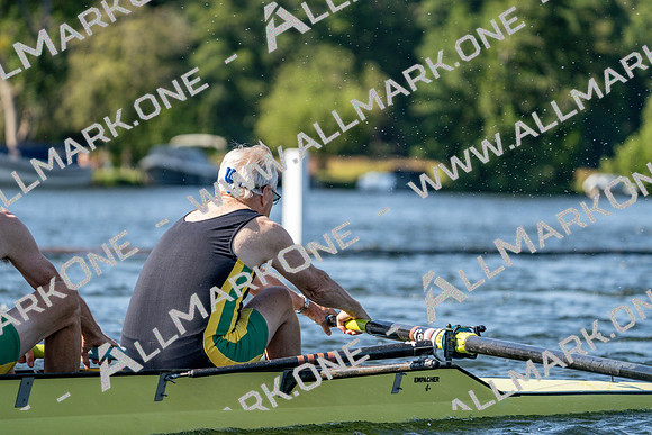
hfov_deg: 7.4
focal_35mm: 277
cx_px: 326
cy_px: 218
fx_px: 5018
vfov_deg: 5.0
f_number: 6.3
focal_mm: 277
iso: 400
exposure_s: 1/1600
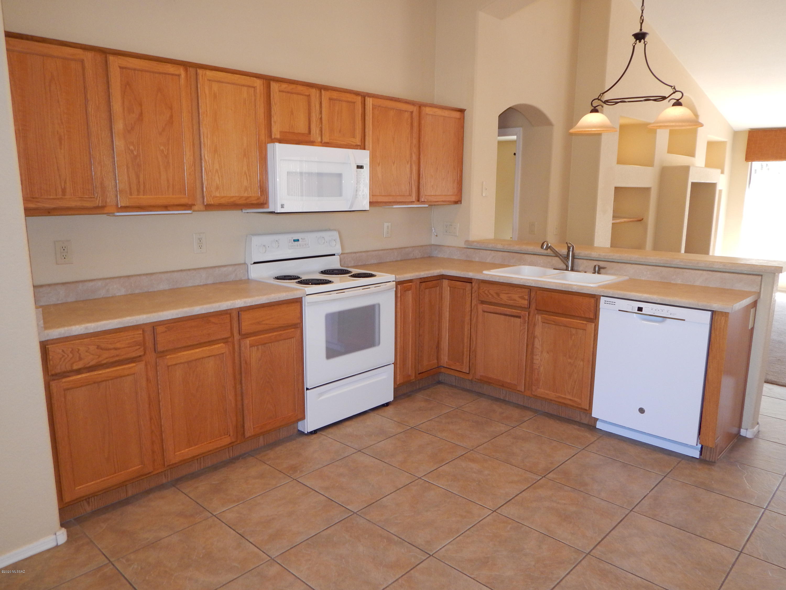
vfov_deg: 54.9
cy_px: 295
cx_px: 393
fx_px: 568
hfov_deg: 69.4
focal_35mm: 25
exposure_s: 1/30
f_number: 3.1
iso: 200
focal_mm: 4.5
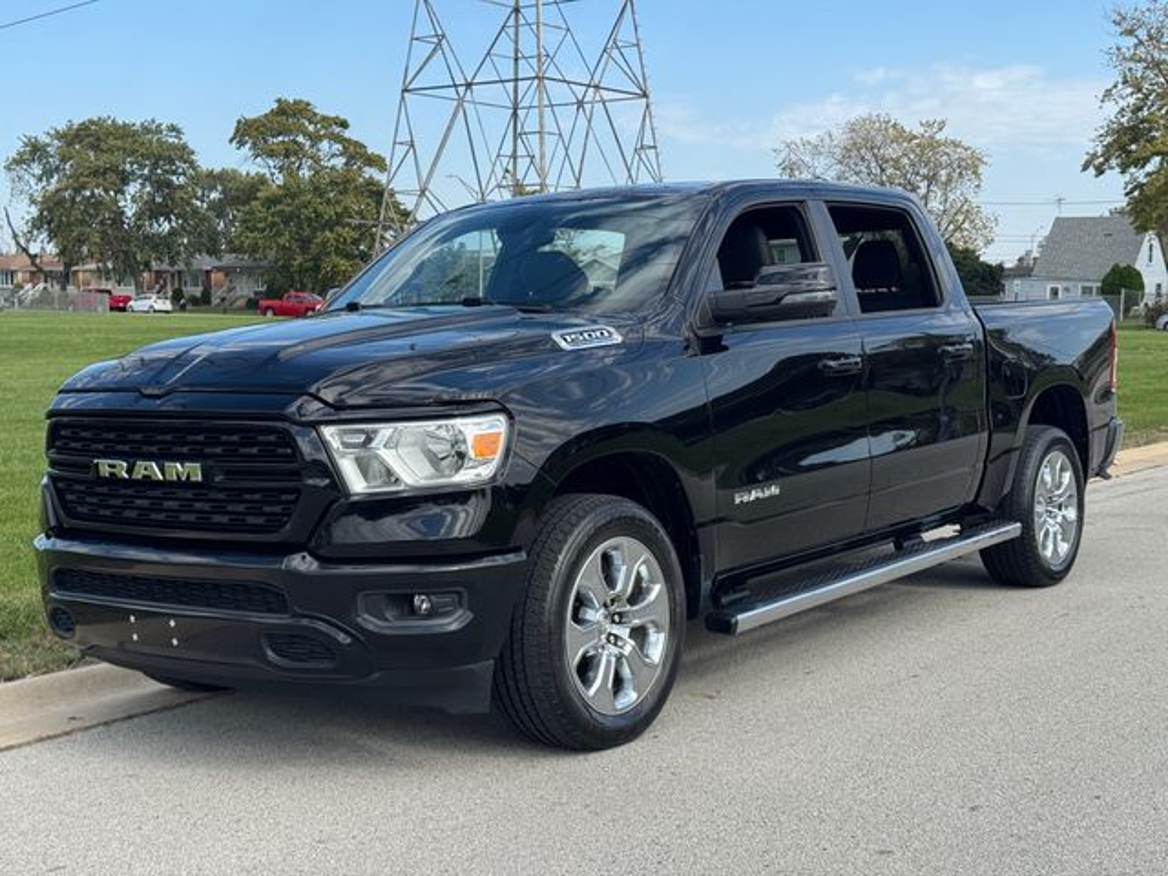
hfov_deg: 39.7
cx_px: 584
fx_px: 1620
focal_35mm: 48
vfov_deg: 30.3
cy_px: 438
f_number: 1.78
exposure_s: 1/2252
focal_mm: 6.76
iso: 64
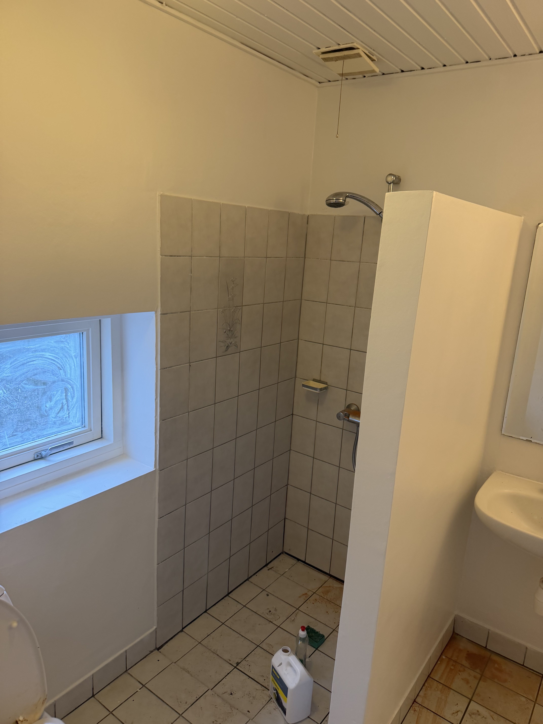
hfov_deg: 56.8
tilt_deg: -13.7
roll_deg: -3.8
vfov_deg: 71.6
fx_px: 502
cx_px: 272
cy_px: 362
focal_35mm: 24
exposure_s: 1/50
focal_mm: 6.76
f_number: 1.78
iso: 125
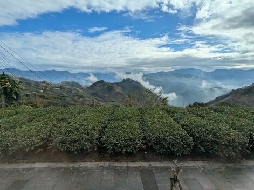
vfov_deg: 74.6
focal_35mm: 17
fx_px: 125
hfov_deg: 91.0
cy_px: 90
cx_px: 131
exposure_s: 1/2907
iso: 46
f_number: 2.2
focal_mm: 2.35
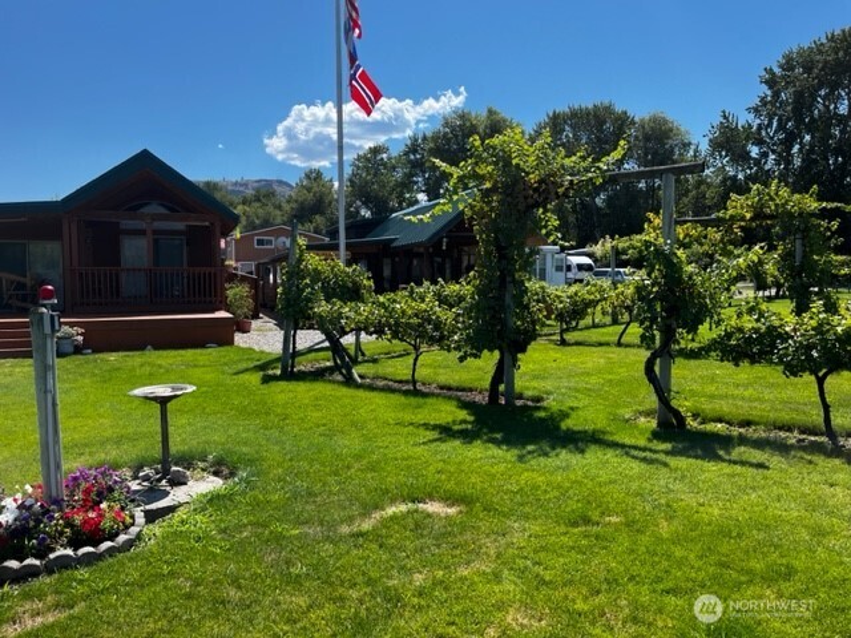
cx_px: 426
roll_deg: +0.9
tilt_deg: -3.7
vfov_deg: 53.1
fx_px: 639
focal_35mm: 26
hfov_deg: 67.3
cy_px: 319
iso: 50
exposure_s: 1/2309
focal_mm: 5.1
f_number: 1.6
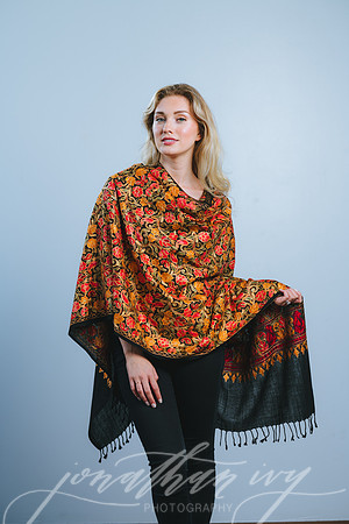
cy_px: 262
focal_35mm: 85
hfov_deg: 16.1
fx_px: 1236
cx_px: 174
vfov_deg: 23.9
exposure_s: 1/160
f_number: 4
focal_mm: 85
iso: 100
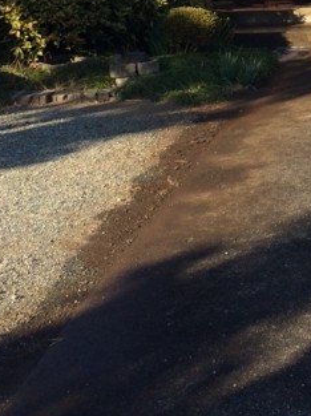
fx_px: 1140
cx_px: 367
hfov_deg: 15.0
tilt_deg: -3.4
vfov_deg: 19.5
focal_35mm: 95
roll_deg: +3.5
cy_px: -82
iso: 32
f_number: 2.2
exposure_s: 1/1026
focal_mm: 4.15
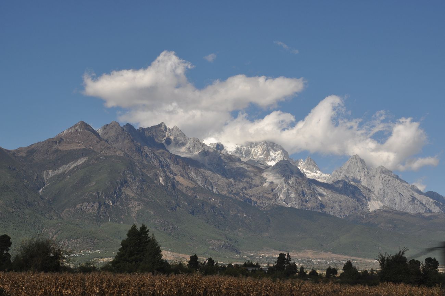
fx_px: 852
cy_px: 148
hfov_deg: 29.3
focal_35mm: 69
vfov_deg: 19.7
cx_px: 222
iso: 200
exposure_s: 1/400
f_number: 10
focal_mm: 46
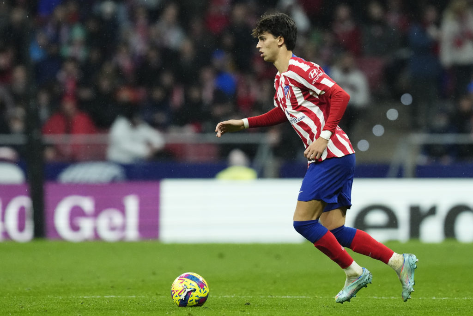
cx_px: 236
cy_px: 158
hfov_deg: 5.2
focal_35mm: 400
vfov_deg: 3.4
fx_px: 5256
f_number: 3.2
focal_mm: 400
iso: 3200
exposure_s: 1/1600
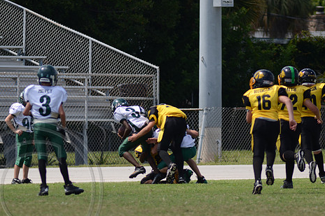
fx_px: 4557
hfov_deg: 4.1
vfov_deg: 2.7
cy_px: 121
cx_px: 158
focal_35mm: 505
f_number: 5.6
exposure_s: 1/800
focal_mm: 270
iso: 200
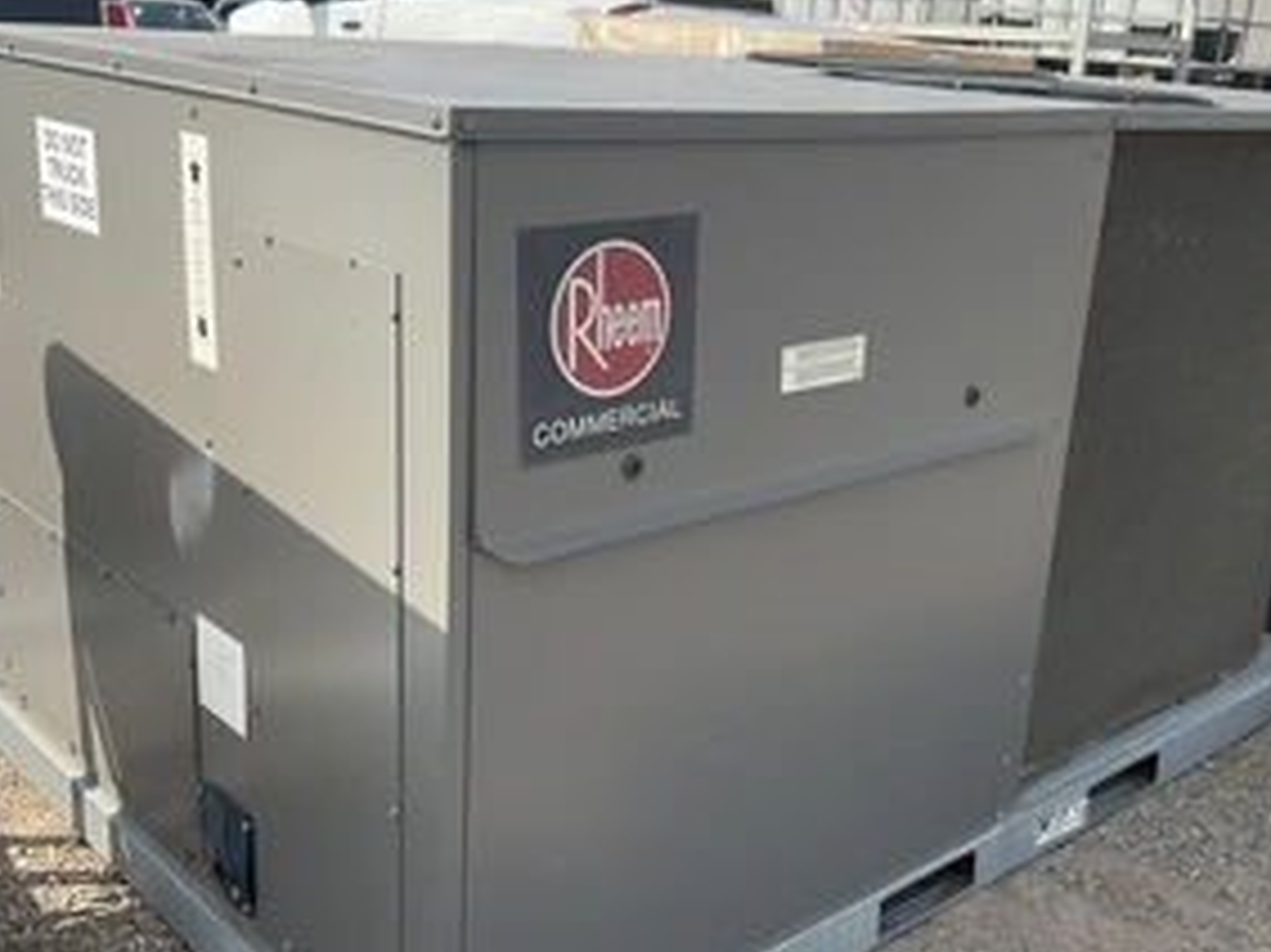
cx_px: 710
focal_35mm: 41
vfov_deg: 35.1
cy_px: 516
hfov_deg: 45.7
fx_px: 1505
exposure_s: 1/1377
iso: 25
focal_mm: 3
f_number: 1.8
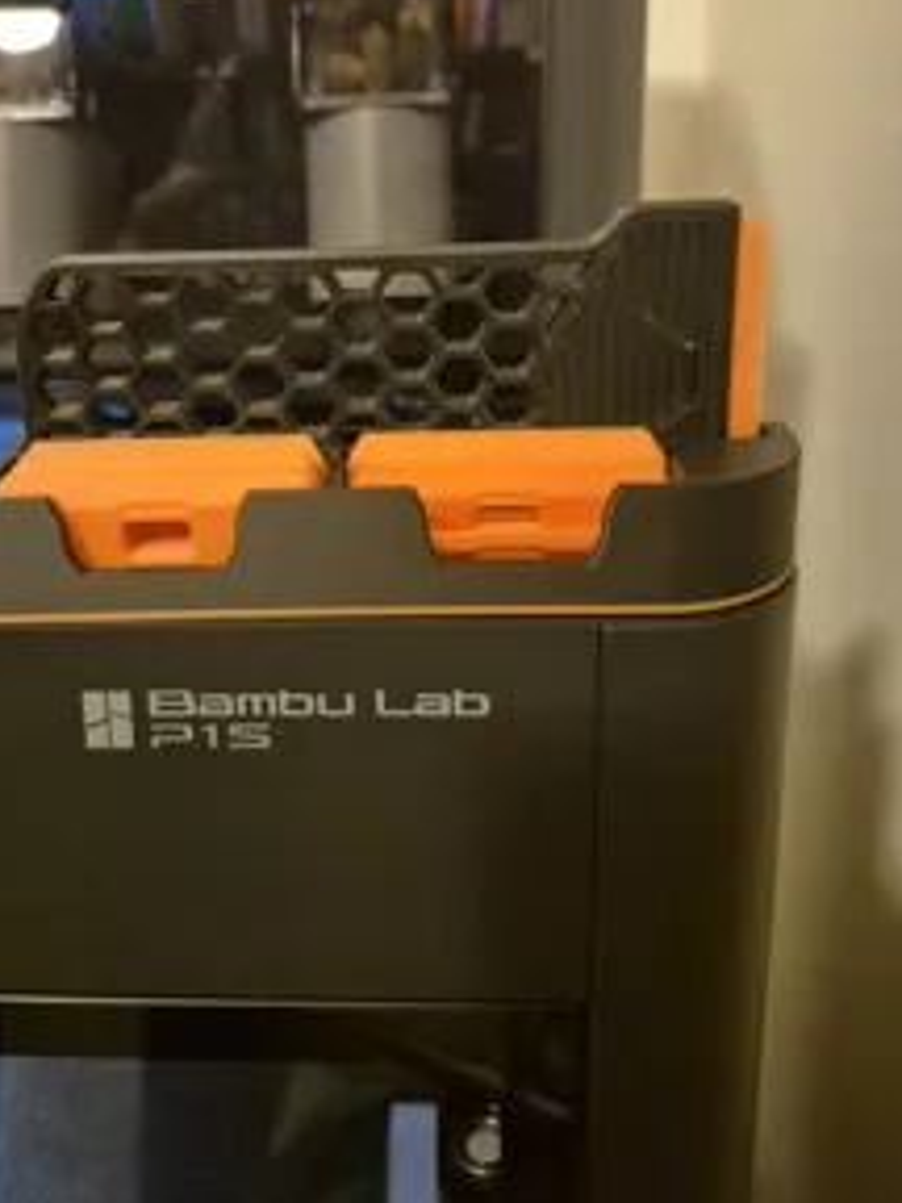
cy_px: 388
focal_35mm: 32
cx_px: 342
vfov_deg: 55.5
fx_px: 1112
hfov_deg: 43.8
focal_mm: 5.4
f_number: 1.8
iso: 2000
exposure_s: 1/100
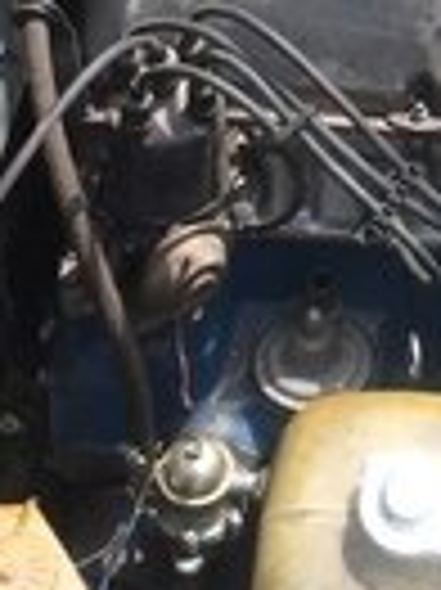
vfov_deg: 16.5
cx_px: 459
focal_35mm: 110
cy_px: -257
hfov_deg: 13.2
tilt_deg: -36.5
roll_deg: +3.0
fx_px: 1872
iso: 32
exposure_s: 1/595
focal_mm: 4.15
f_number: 2.2
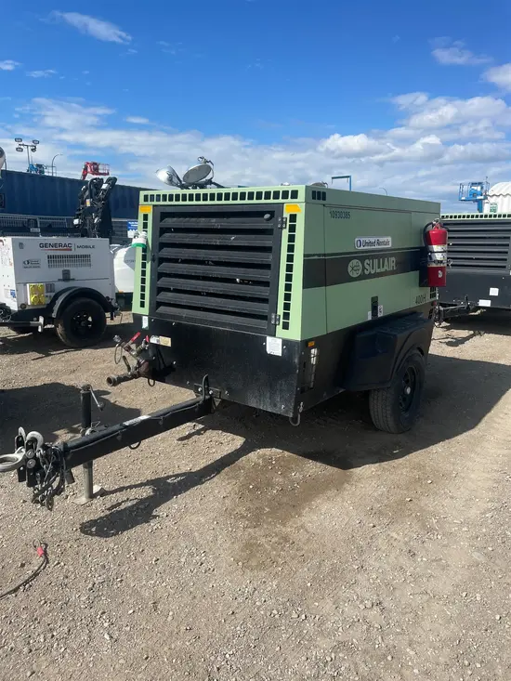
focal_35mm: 26
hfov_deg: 53.1
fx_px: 512
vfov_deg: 67.3
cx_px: 256
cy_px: 340
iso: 50
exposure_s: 1/5291
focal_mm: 4.2
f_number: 1.6
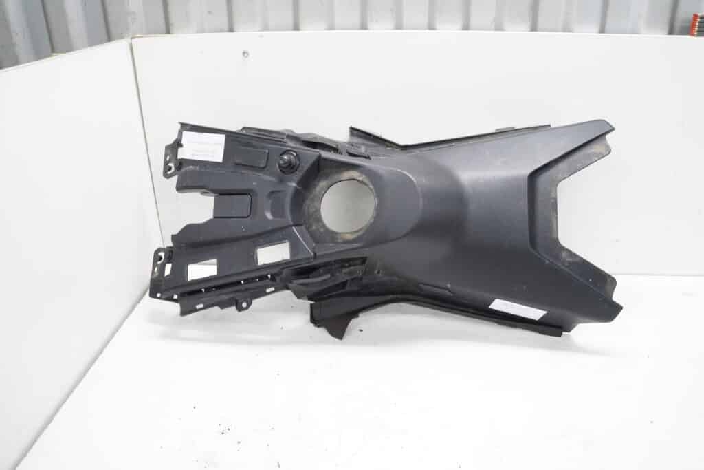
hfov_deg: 67.4
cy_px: 235
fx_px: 528
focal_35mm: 27
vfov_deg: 47.9
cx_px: 352
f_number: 4.5
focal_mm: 18
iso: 640
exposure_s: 1/60
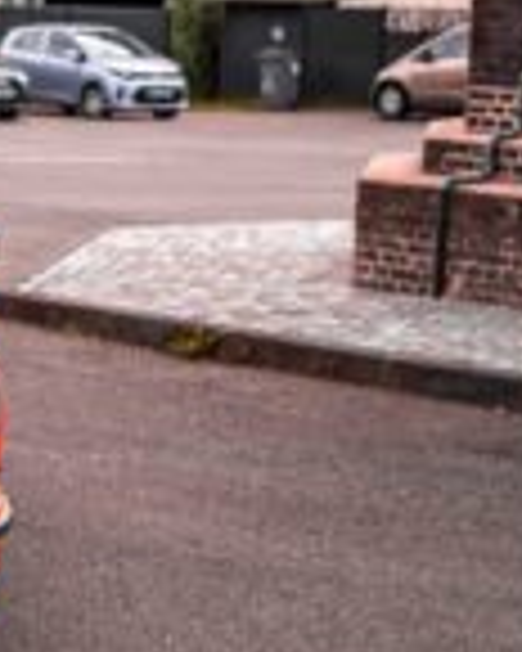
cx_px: -320
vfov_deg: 14.9
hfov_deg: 11.4
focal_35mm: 129
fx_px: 2491
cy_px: 295
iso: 100
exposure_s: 1/640
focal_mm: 50
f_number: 3.2
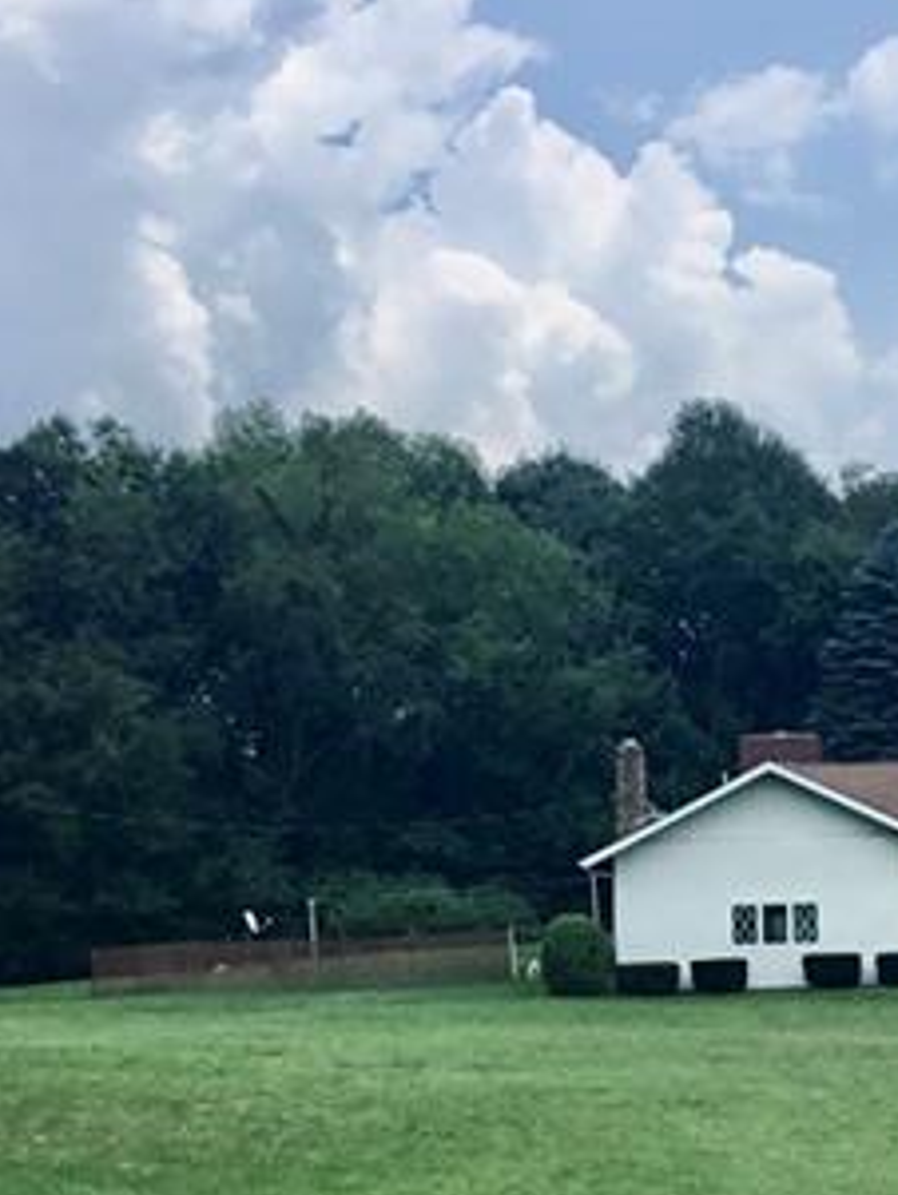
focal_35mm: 79
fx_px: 2731
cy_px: 877
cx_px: 759
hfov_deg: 18.4
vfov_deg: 24.5
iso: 25
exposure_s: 1/1235
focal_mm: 3.3
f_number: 2.4
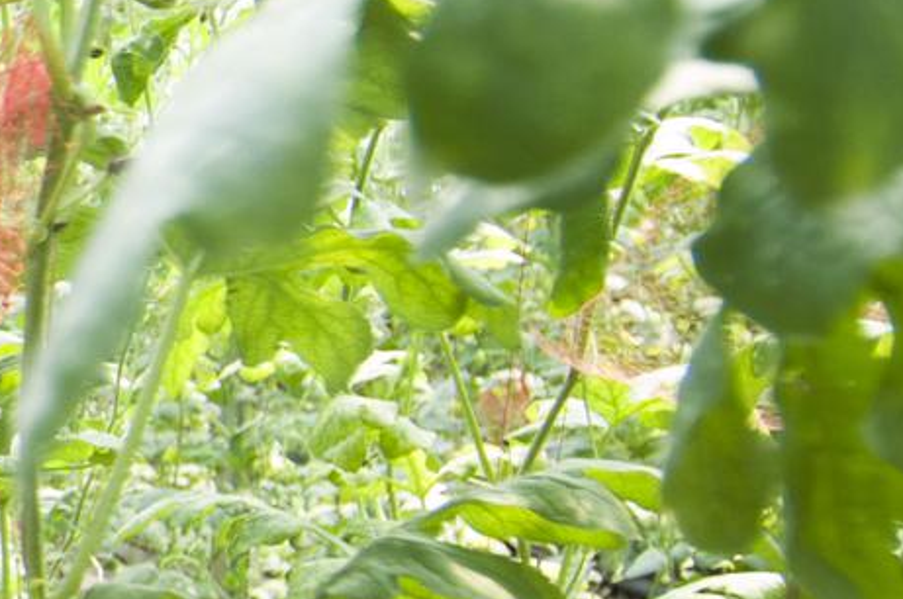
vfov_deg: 17.0
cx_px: -1095
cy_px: 223
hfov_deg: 16.3
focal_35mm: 80
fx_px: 2004
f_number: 4.5
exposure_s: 1/200
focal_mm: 12
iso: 200
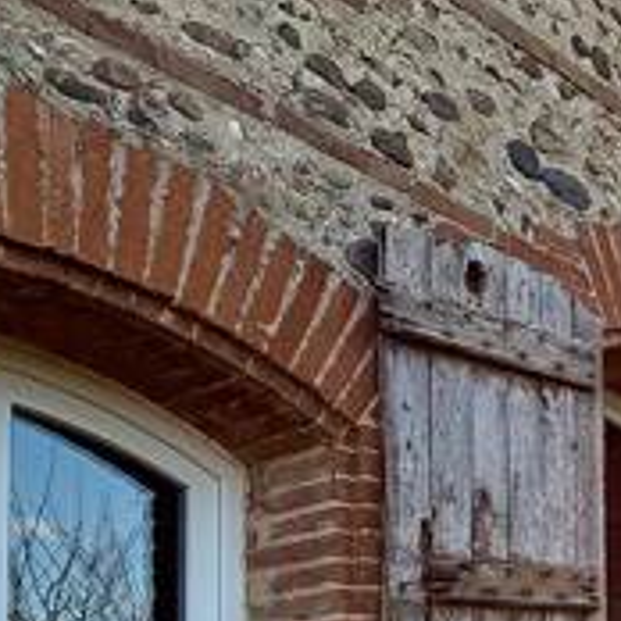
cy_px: 764
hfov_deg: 23.1
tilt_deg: +3.2
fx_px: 1157
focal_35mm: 57
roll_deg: +1.3
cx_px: 978
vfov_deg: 26.4
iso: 64
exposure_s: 1/928
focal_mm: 2.22
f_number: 2.2
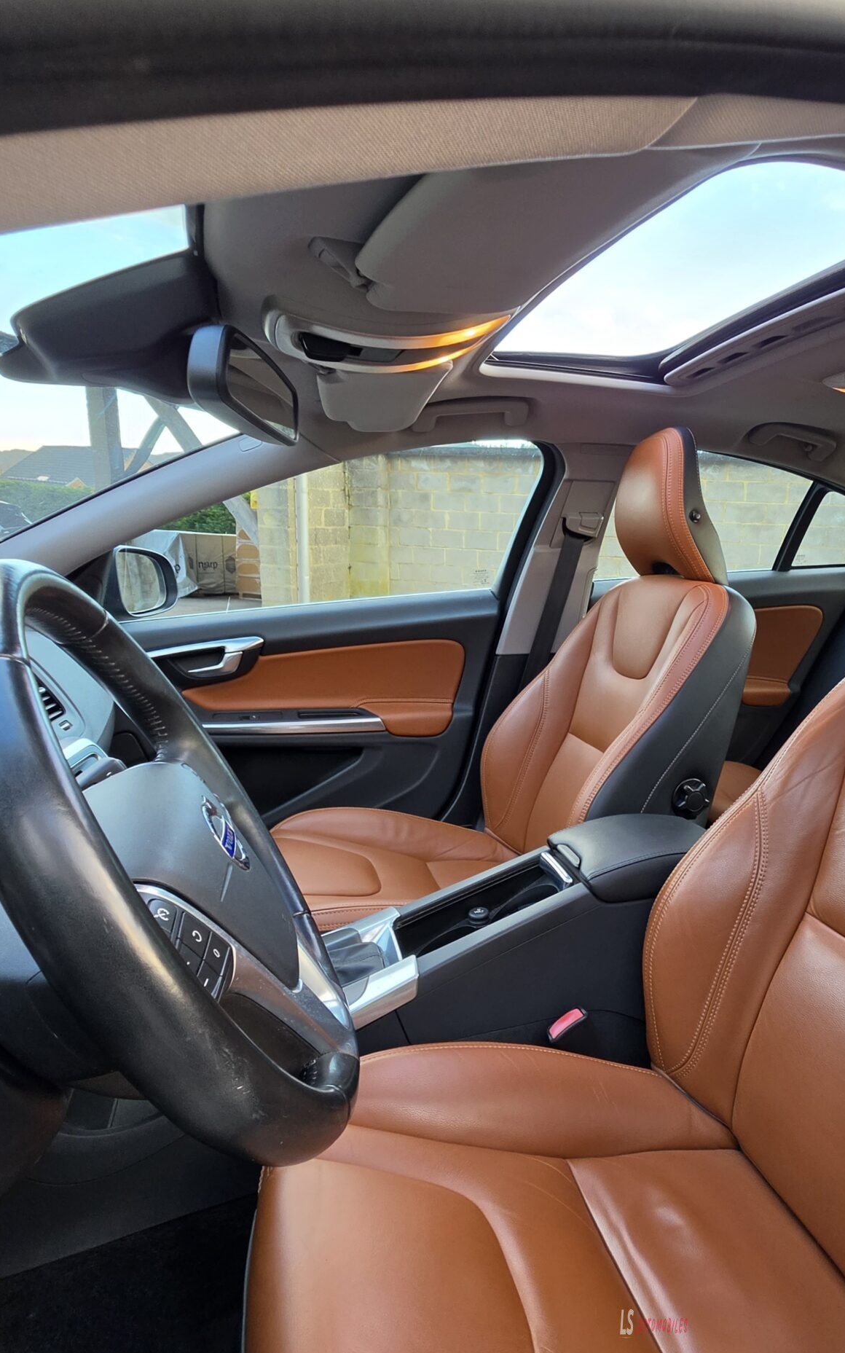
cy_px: 676
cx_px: 581
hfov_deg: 60.3
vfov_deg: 88.0
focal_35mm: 19
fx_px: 700
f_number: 1.9
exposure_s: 1/120
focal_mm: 2.2
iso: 160
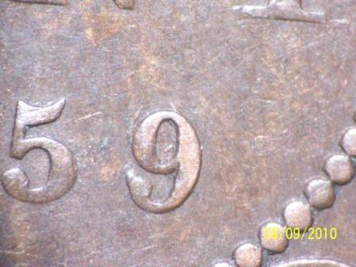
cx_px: 178
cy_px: 134
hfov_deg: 13.7
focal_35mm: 144
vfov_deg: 10.3
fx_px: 1481
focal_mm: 22.4
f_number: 4.9
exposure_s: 1/15
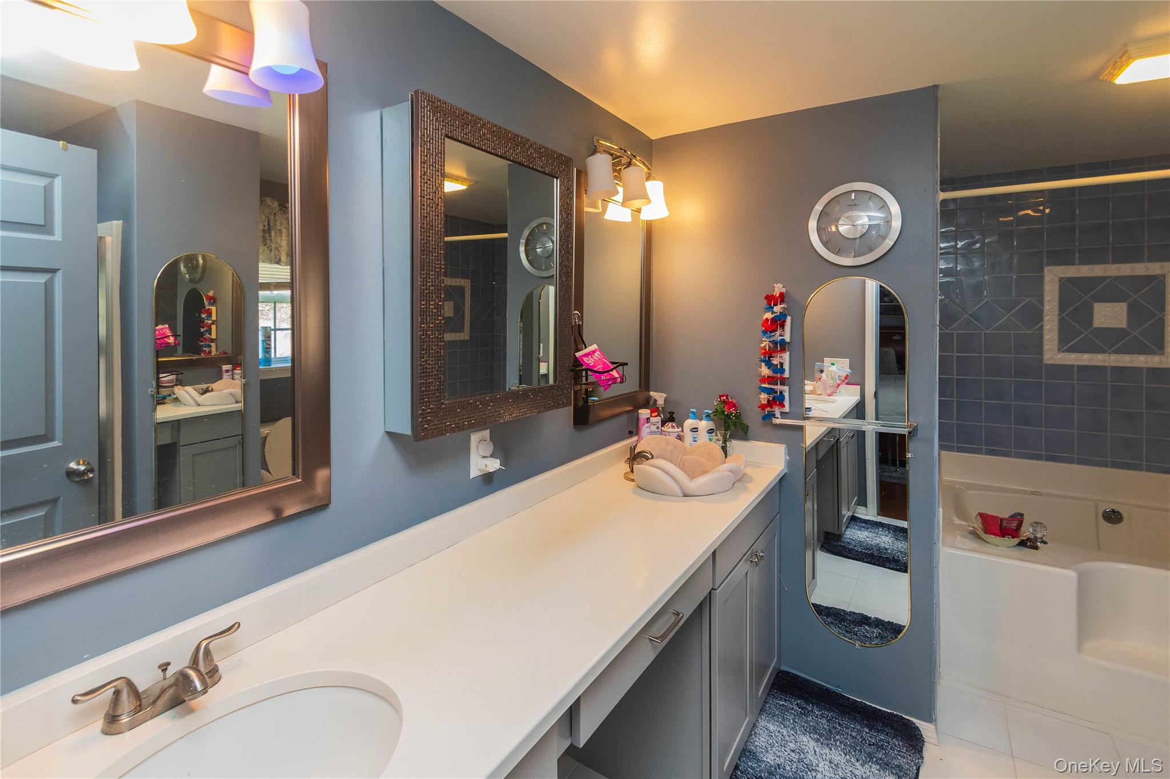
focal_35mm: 15
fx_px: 487
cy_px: 390
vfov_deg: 77.3
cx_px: 585
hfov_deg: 100.4
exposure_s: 1/60
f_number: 5.6
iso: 1250
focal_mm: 10
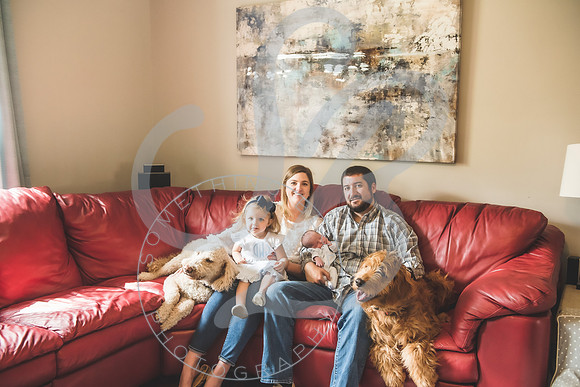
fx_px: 548
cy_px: 194
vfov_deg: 38.9
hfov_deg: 55.8
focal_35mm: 34
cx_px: 290
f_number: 4
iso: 1600
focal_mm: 34
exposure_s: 1/125
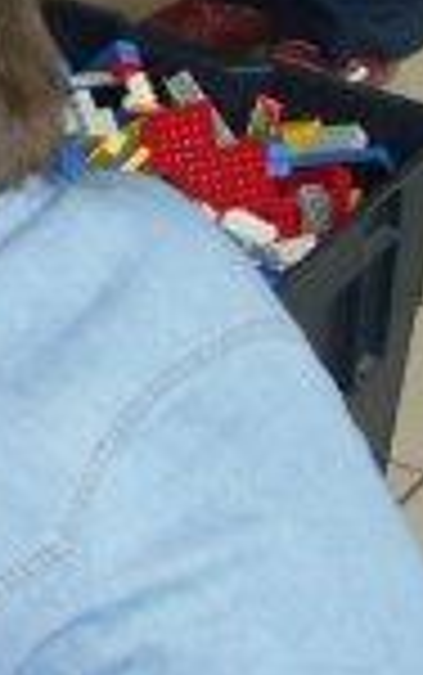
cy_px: 252
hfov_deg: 6.3
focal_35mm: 203
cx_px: -495
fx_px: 3737
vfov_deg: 10.3
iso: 100
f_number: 2.8
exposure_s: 1/50
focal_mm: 7.2
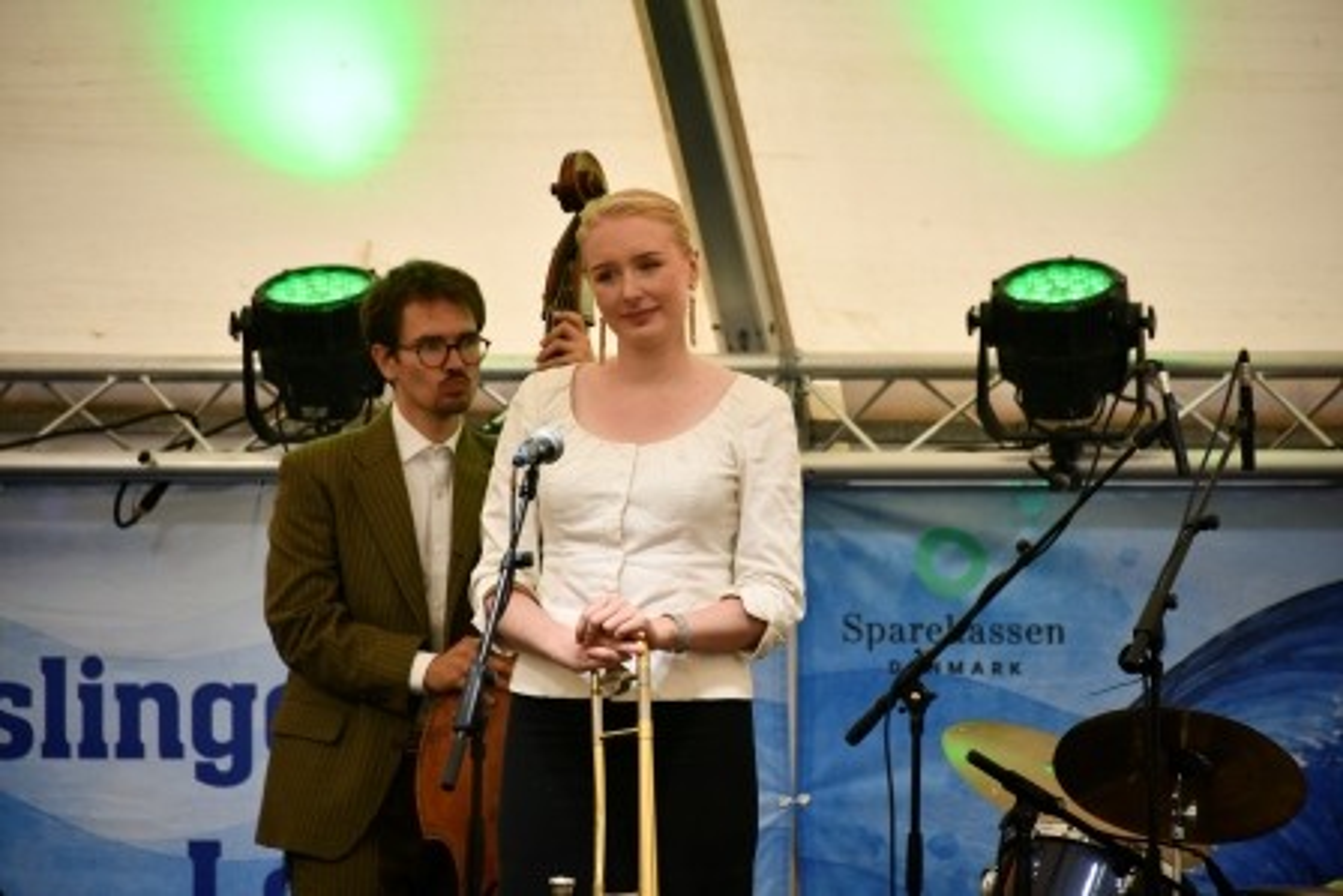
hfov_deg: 6.9
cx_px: 672
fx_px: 11195
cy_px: 448
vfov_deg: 4.6
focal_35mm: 300
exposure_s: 1/80
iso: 400
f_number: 5.6
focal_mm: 300
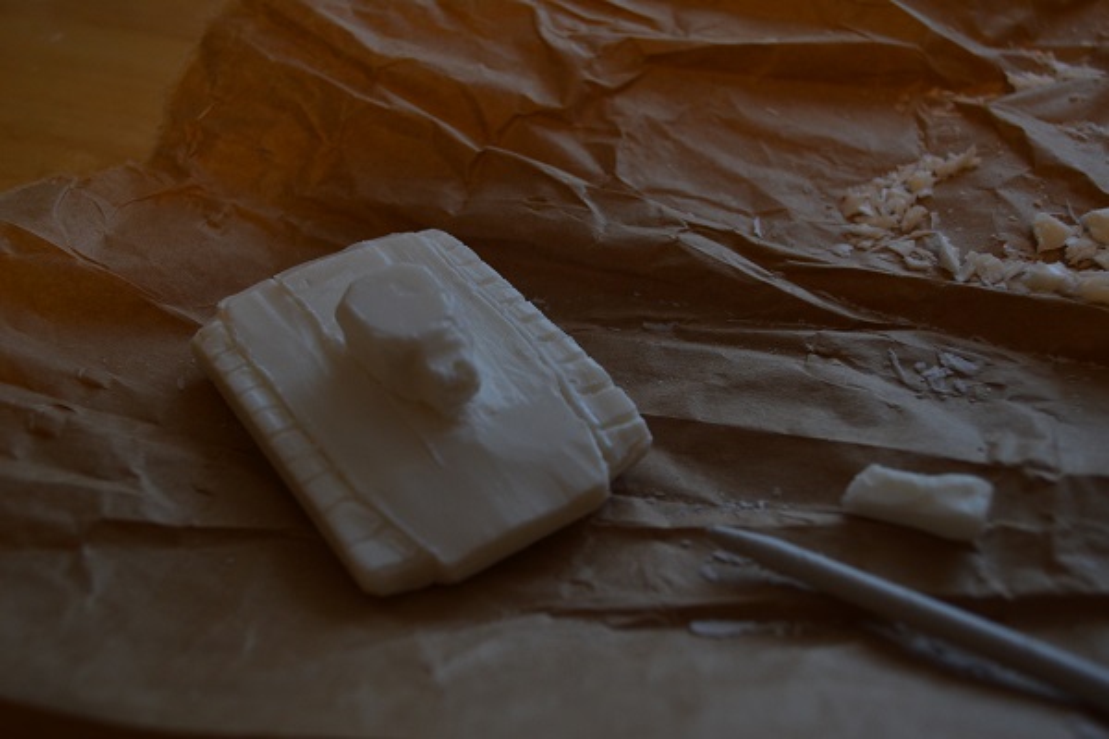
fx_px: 1294
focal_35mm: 42
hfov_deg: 46.4
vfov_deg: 31.9
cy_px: 370
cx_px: 554
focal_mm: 28
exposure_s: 1/40
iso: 400
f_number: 4.5
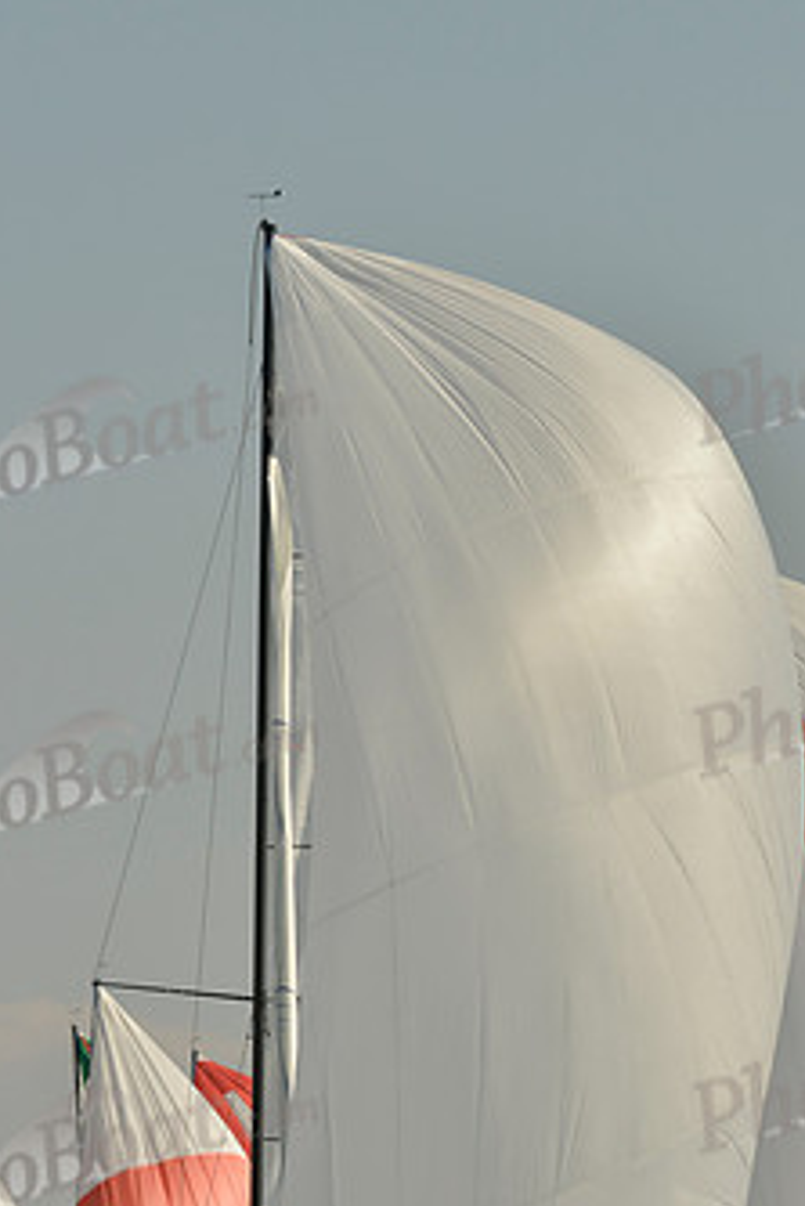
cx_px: 507
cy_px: 924
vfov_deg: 5.9
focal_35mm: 347
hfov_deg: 4.0
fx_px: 11626
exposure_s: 1/1600
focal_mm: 200
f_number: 9
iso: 280
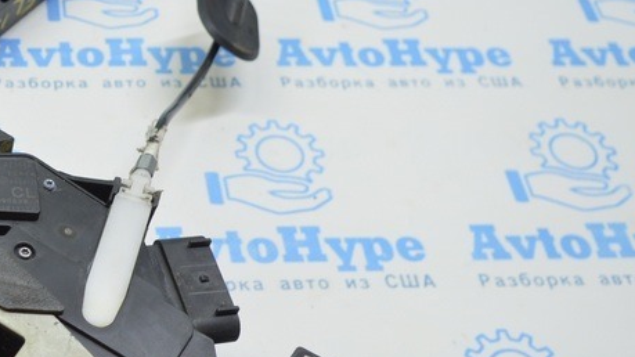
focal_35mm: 70
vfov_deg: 17.2
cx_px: -4
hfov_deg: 28.3
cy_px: 226
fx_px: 1178
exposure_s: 1/60
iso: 400
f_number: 3.5
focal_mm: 20
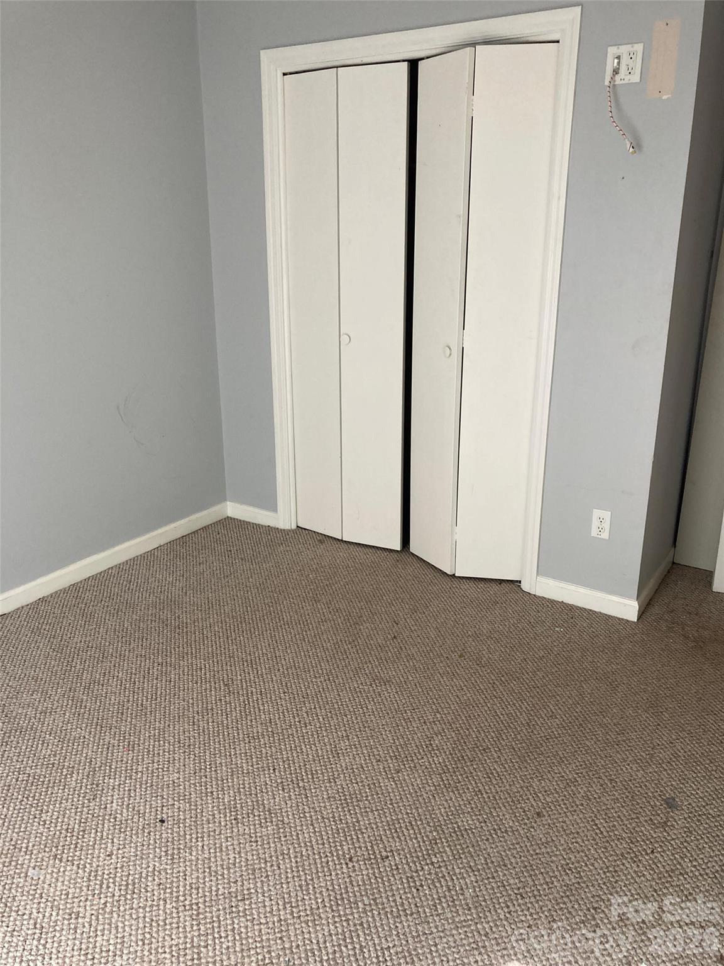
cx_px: 362
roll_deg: +1.4
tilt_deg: -15.1
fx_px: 781
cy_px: 483
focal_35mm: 28
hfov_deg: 49.7
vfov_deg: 63.4
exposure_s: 1/71
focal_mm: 3.99
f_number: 1.8
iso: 80
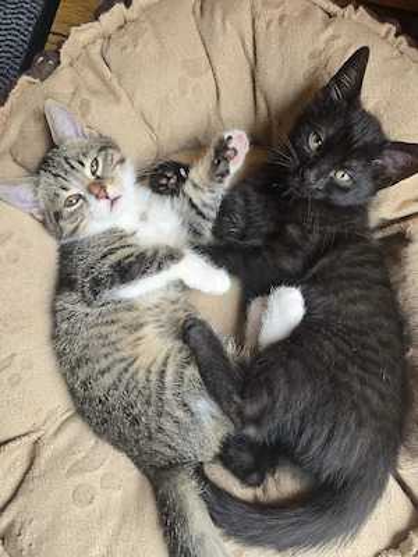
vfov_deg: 73.9
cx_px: 209
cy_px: 278
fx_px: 370
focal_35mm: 23
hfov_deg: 58.9
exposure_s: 1/182
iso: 125
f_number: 1.7
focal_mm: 6.3
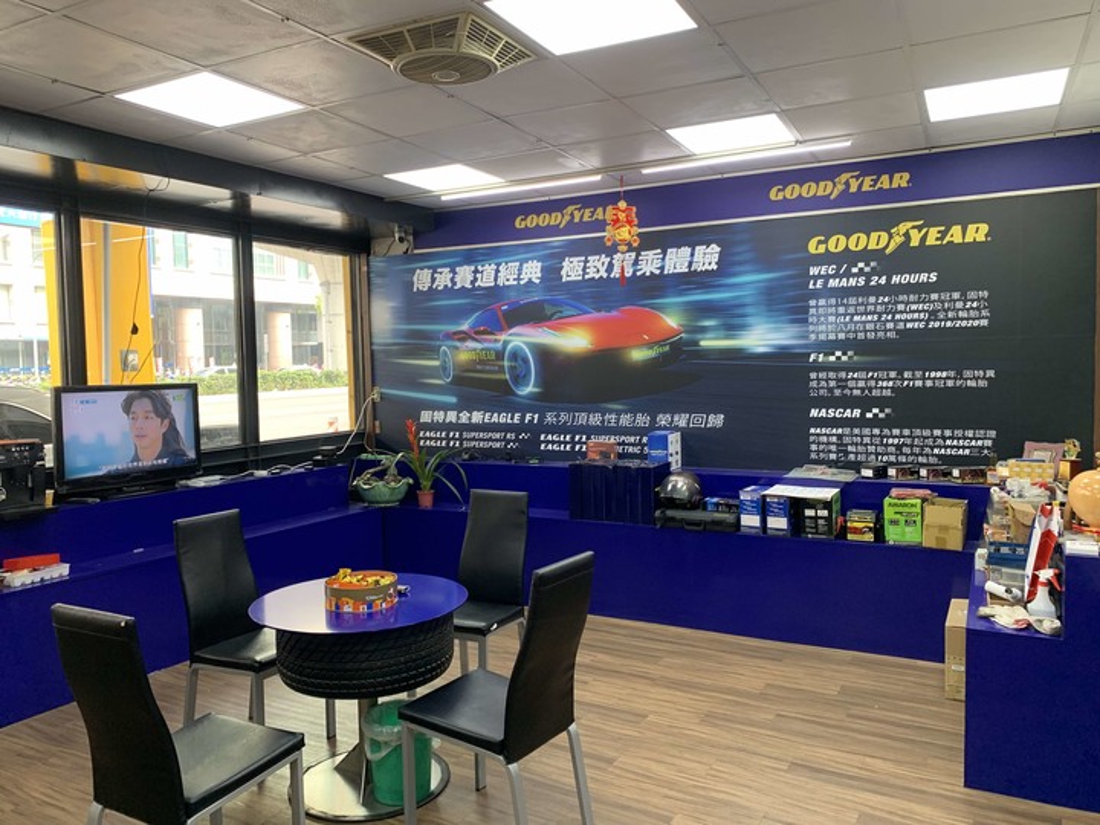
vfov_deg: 53.1
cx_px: 550
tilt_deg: -3.4
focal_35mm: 26
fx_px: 826
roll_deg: +0.5
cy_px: 412
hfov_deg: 67.3
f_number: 1.8
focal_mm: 4.25
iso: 100
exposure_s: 1/93
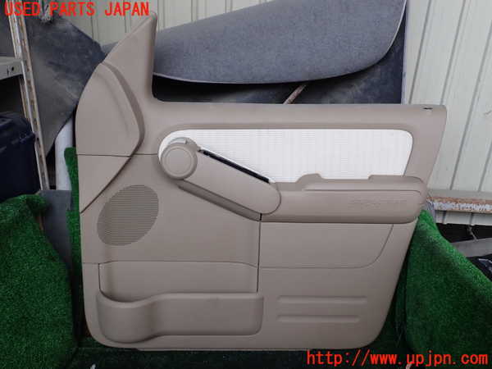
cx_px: 246
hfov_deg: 60.0
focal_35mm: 30
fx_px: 426
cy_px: 184
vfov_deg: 46.8
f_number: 3.2
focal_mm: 5.4
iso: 100
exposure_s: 1/200
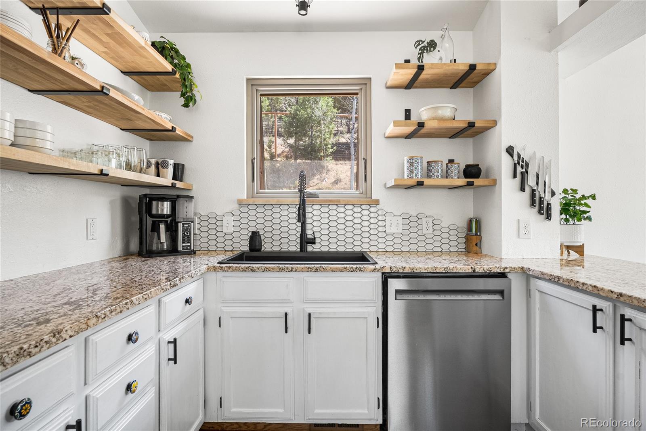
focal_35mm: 18
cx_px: 323
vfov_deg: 67.4
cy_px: 216
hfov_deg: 90.0
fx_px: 323
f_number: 8
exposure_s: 1/40
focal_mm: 18
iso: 200
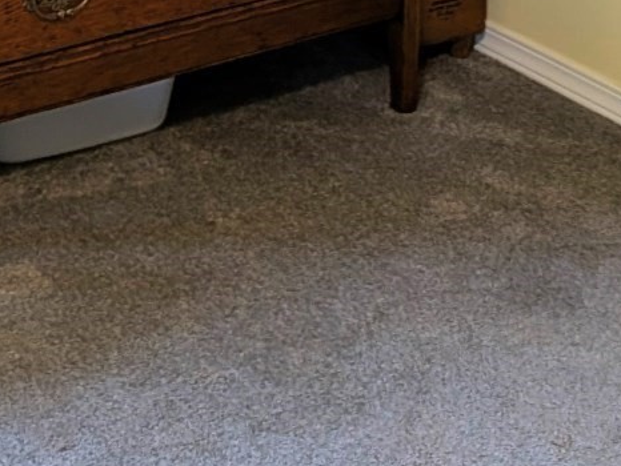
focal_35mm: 103
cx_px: 329
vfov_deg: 13.0
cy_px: -386
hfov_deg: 19.1
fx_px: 1849
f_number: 1.7
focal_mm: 4.5
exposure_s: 1/60
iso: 31
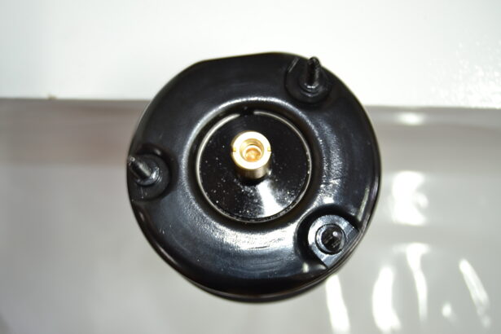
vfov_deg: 34.2
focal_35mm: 39
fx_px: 543
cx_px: 250
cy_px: 167
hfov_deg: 49.6
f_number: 4
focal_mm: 26
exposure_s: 1/8
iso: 200
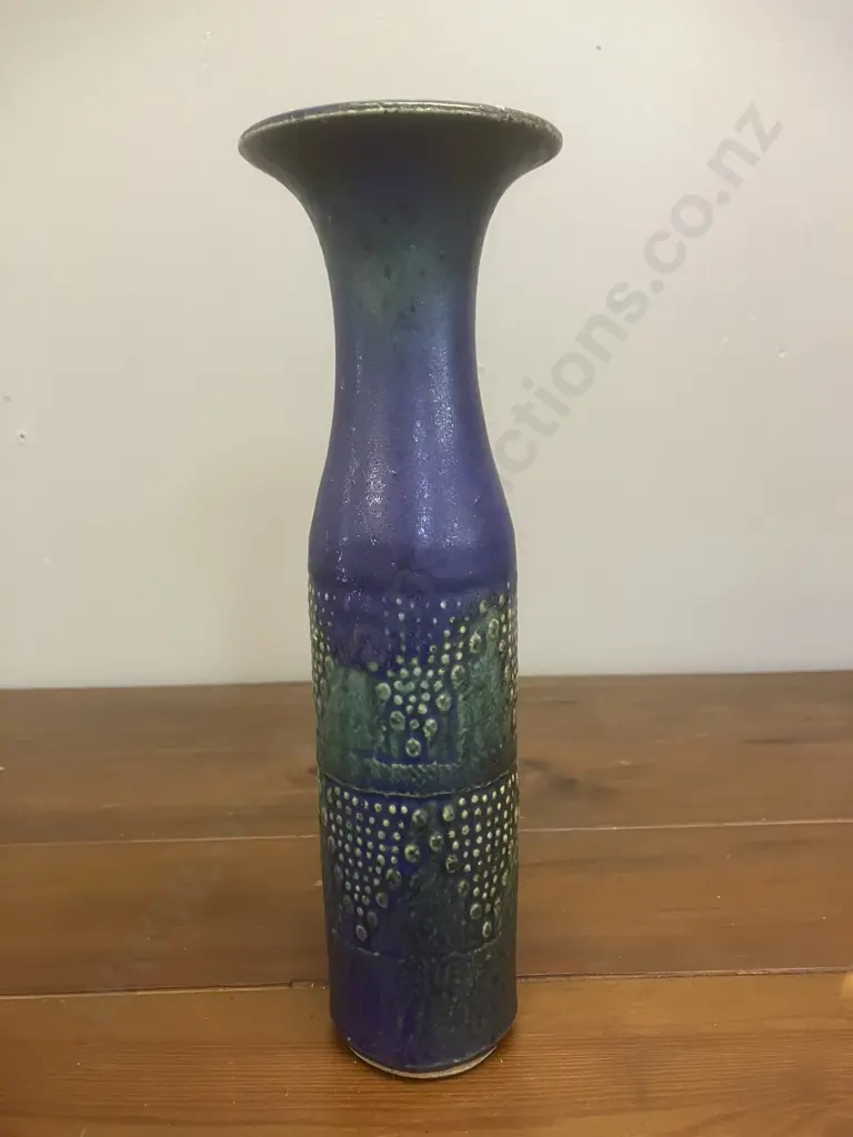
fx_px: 920
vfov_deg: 63.4
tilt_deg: -11.3
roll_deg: +1.1
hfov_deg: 49.7
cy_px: 568
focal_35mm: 28
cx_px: 426
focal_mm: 3.99
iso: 320
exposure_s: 1/50
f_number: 1.8
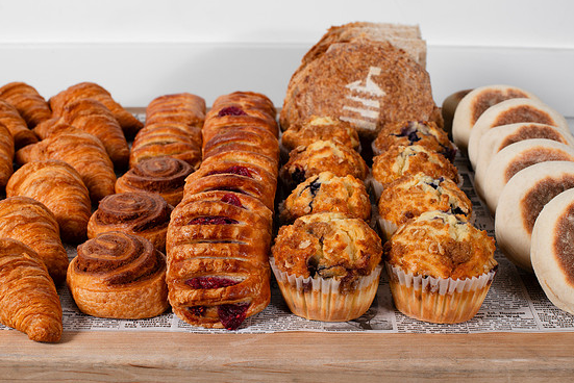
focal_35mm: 54
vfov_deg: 25.1
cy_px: 202
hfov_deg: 36.8
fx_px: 861
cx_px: 300
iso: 250
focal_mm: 50
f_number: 10
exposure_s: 1/100
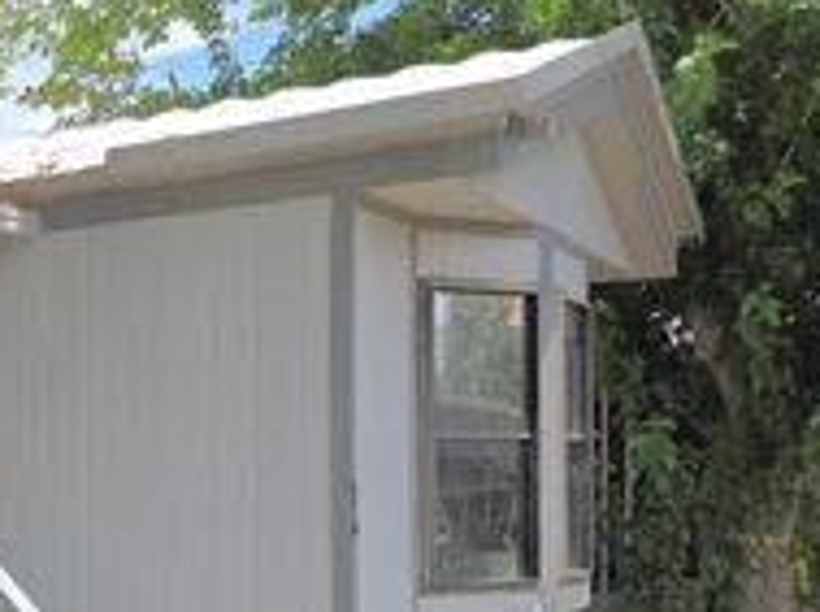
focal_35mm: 61
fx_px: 1442
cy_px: 514
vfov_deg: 23.5
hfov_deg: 27.2
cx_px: -217
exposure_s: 1/655
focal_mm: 6.3
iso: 12
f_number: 1.7
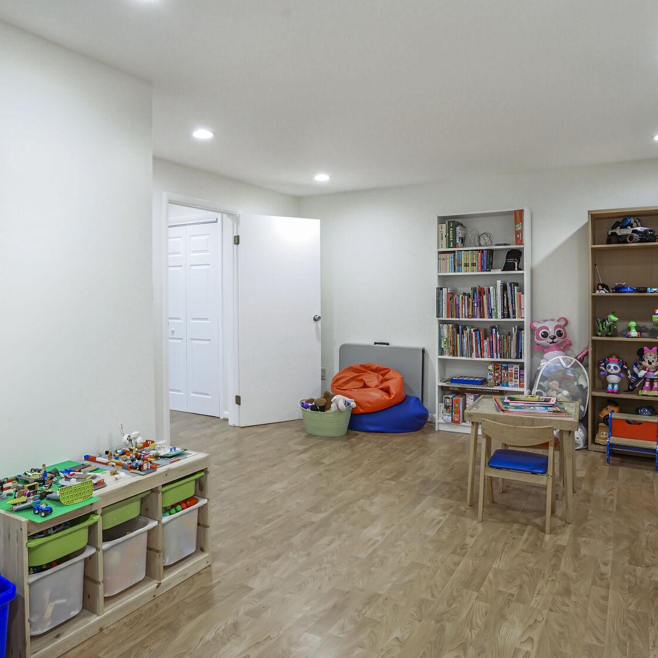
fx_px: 538
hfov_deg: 62.7
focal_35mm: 25
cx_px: 291
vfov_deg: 62.8
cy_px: 296
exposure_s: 1/3
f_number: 10
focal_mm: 16
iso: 800
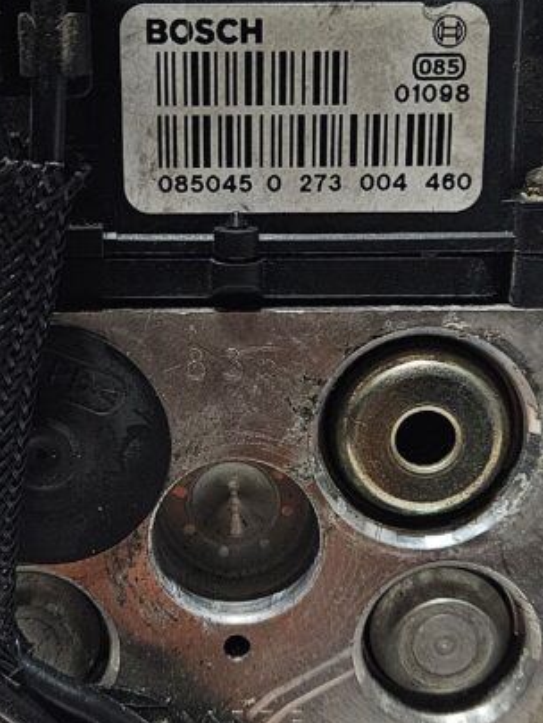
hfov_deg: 27.5
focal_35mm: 53
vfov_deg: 36.1
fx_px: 1108
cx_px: 238
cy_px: 306
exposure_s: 1/100
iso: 800
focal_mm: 5.4
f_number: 1.8
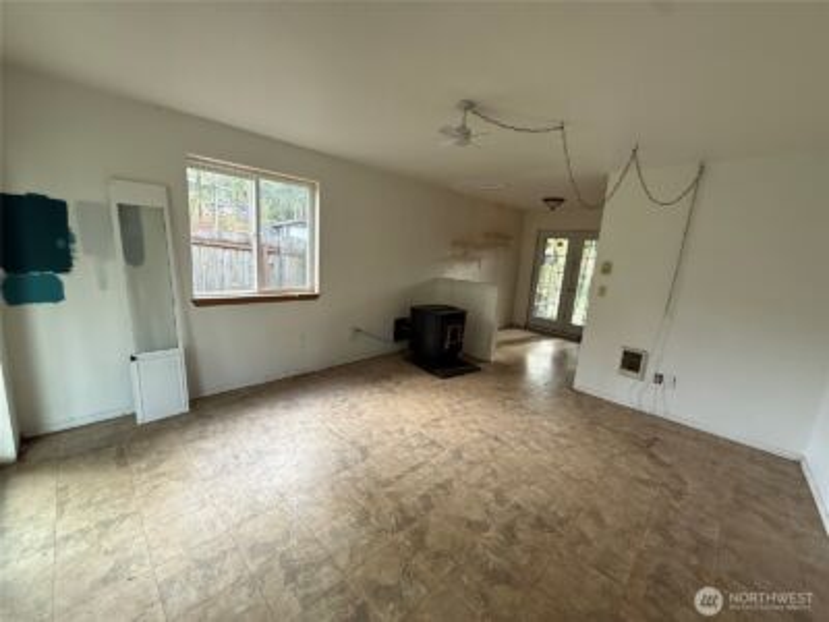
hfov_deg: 102.1
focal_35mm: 14
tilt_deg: -9.7
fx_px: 335
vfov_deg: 85.7
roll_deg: -3.8
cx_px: 414
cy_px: 311
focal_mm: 2.22
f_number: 2.2
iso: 250
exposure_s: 1/60
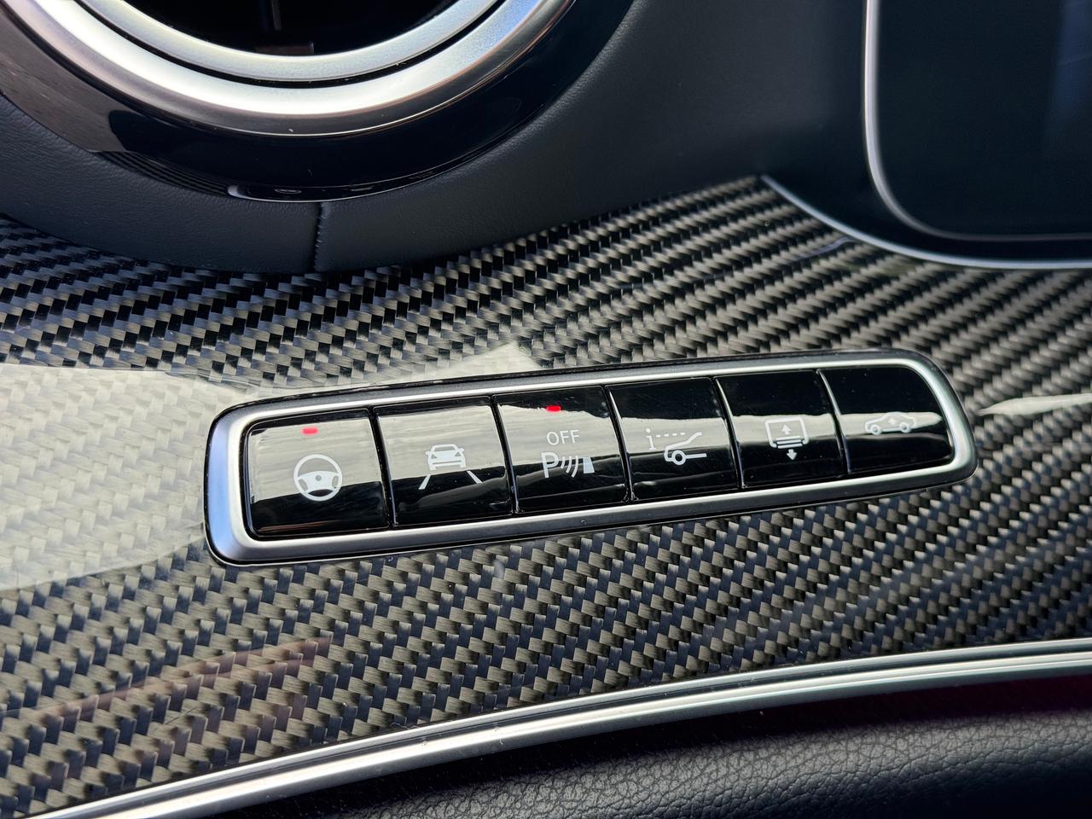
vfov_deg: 30.3
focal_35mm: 48
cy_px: 410
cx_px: 546
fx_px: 1514
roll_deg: -3.9
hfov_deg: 39.7
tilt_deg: -30.1
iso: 64
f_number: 1.78
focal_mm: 6.76
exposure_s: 1/202
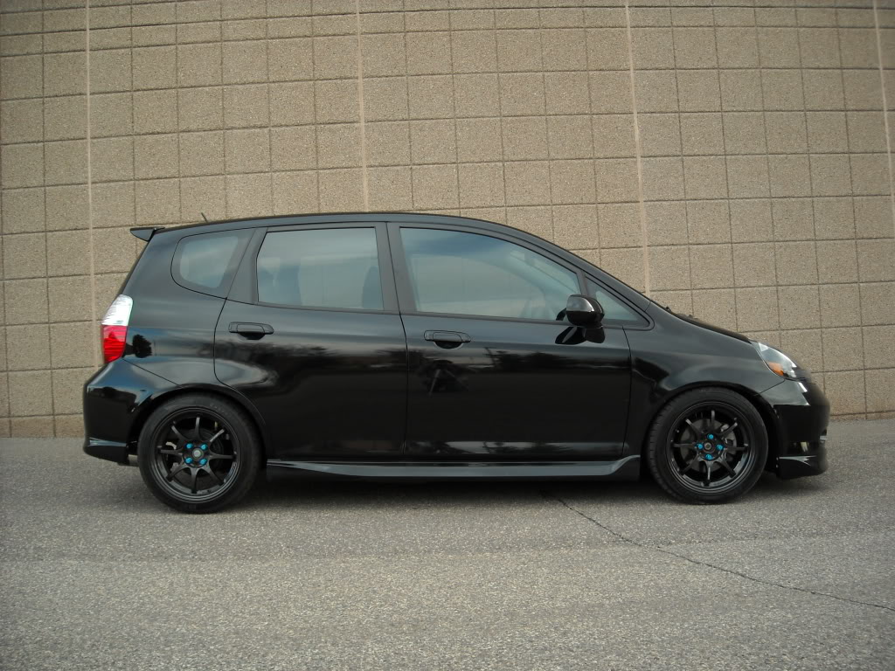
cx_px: 448
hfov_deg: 52.6
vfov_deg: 40.7
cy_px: 336
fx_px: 905
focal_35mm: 35
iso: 64
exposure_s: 1/129
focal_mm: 5.7
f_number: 2.8
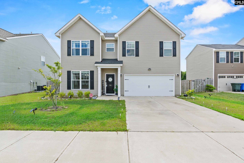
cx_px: 122
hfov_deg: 95.0
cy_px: 82
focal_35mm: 16
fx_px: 112
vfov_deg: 72.1
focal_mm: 11
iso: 200
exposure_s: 1/250
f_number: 6.3
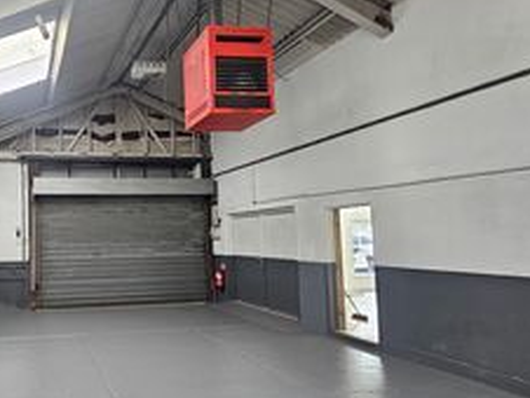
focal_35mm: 23
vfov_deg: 58.9
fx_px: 353
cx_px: 73
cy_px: 215
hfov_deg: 64.0
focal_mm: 2.2
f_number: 2.2
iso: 160
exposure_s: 1/50
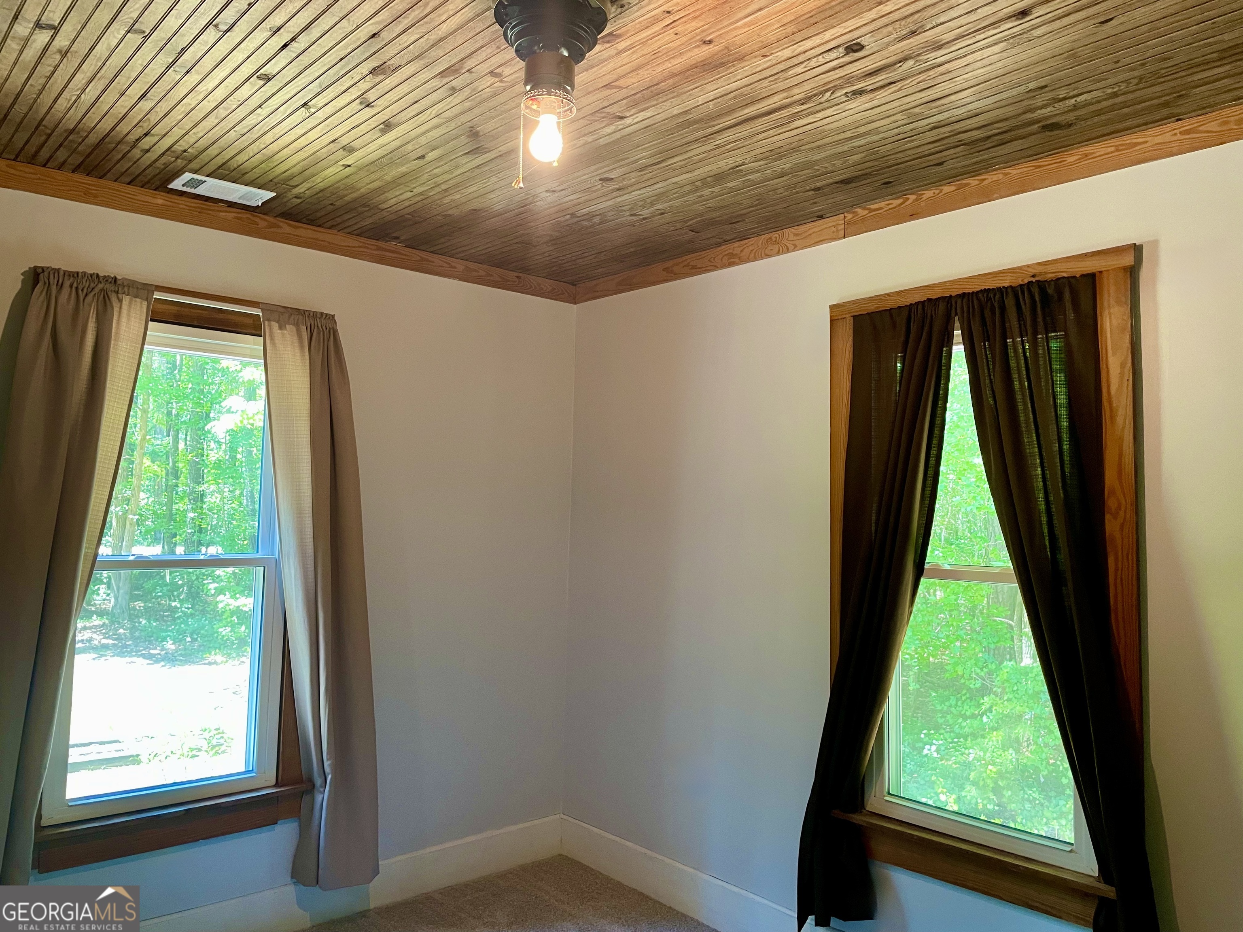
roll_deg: -0.6
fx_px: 934
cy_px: 466
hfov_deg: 67.3
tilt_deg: +4.6
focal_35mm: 26
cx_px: 622
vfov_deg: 53.1
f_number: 1.6
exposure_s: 1/60
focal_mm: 4.2
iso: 200
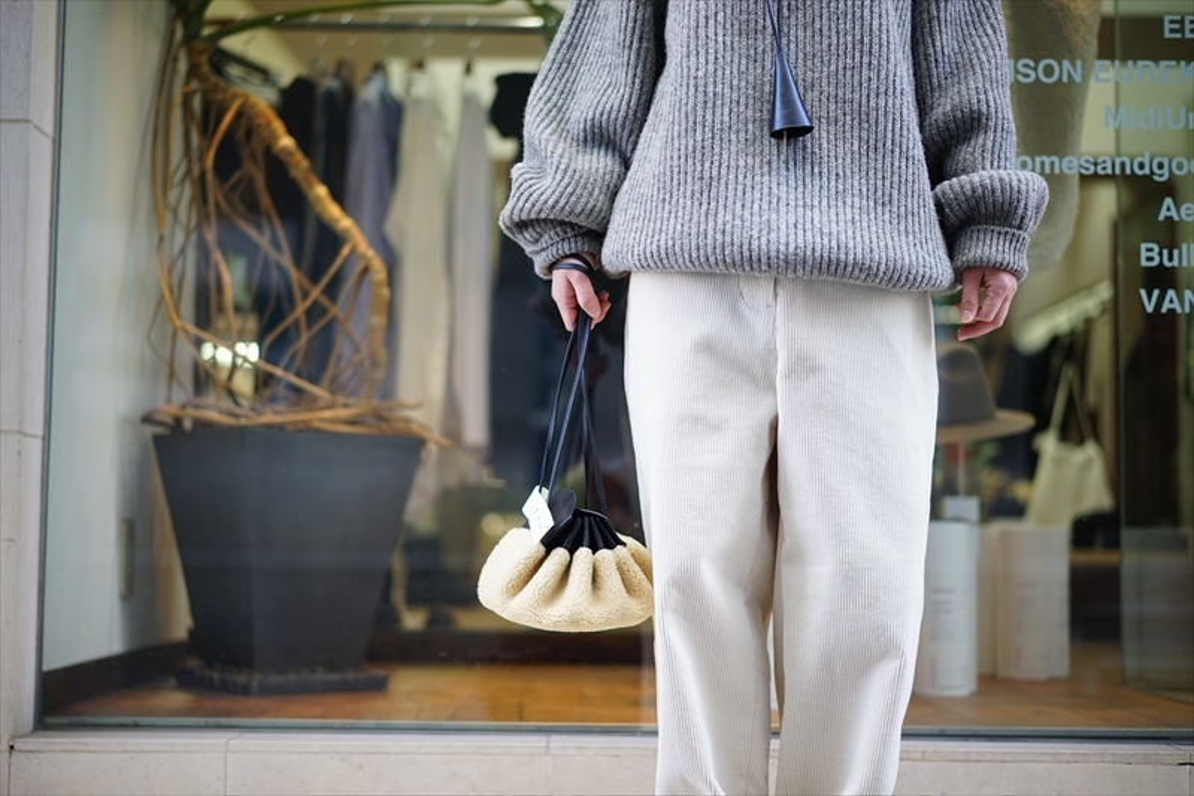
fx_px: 1824
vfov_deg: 24.6
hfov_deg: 36.3
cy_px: 398
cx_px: 597
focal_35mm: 55
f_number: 1.8
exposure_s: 1/100
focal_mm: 55
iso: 100
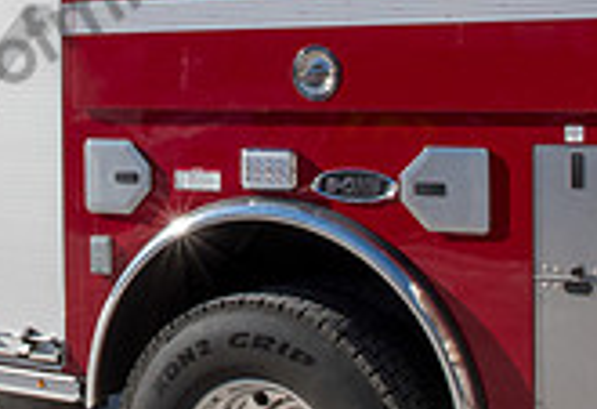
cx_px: 67
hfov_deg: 22.4
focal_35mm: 88
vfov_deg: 15.7
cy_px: 56
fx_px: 1472
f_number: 22
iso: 250
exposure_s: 1/160
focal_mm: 16
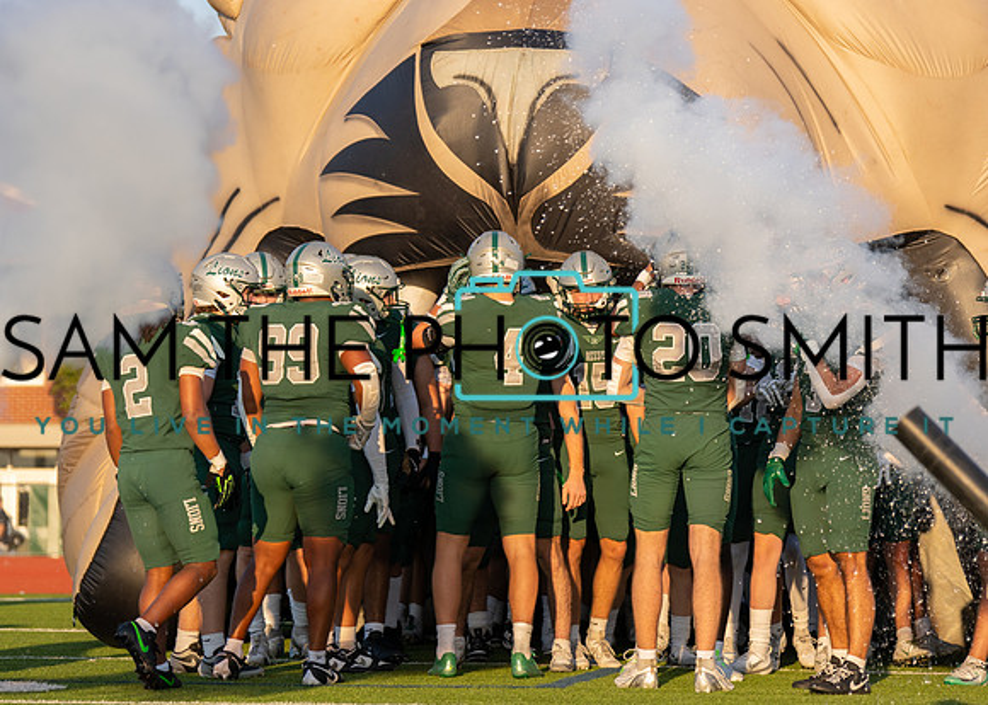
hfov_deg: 12.3
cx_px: 652
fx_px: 4566
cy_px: 349
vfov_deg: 8.8
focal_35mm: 163
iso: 160
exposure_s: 1/1600
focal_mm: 101
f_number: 2.8
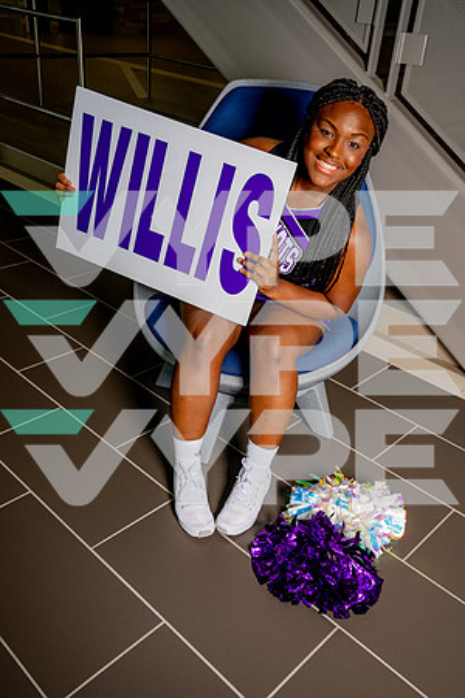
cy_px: 349
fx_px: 639
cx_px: 232
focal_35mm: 33
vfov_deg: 57.2
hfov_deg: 40.0
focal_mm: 33
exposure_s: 1/125
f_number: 8
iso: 250
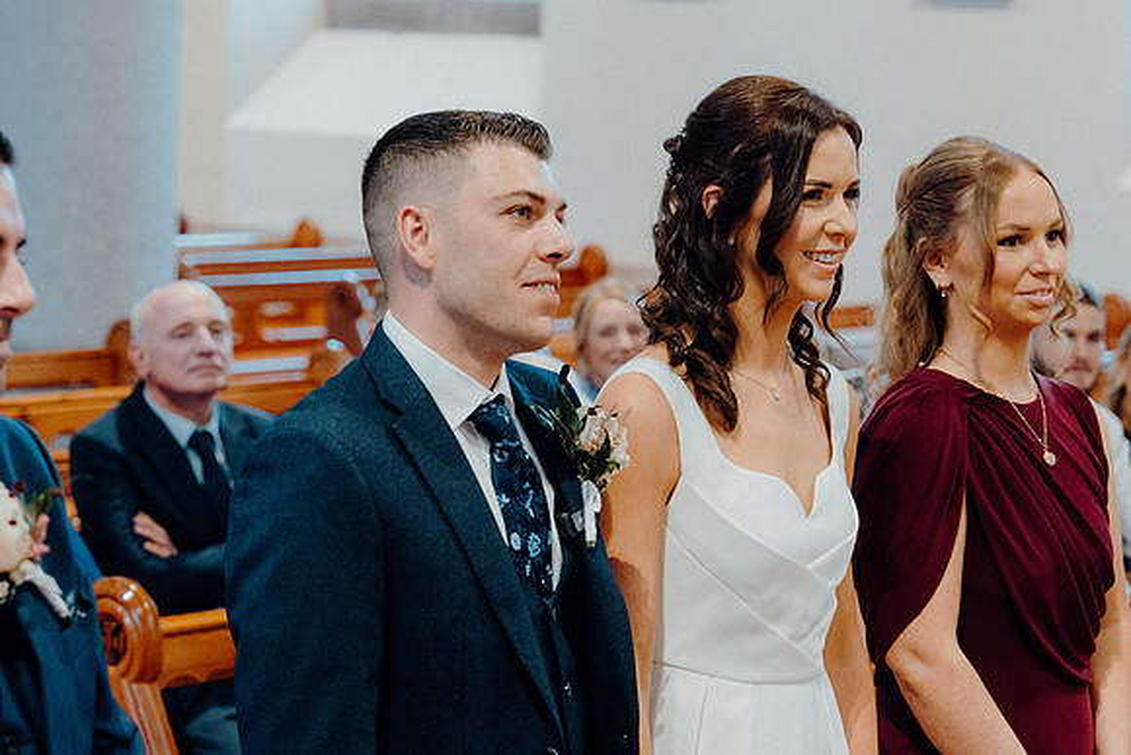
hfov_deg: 19.5
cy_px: 378
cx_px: 566
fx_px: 3299
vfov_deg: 13.0
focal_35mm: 105
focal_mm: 70
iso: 3200
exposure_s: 1/160
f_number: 3.5
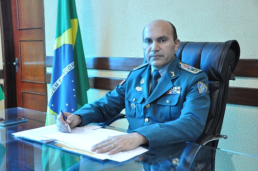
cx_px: 129
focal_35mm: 42
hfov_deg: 46.4
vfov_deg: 31.8
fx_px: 301
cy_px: 86
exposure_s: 1/80
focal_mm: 28
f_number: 5
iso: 3200
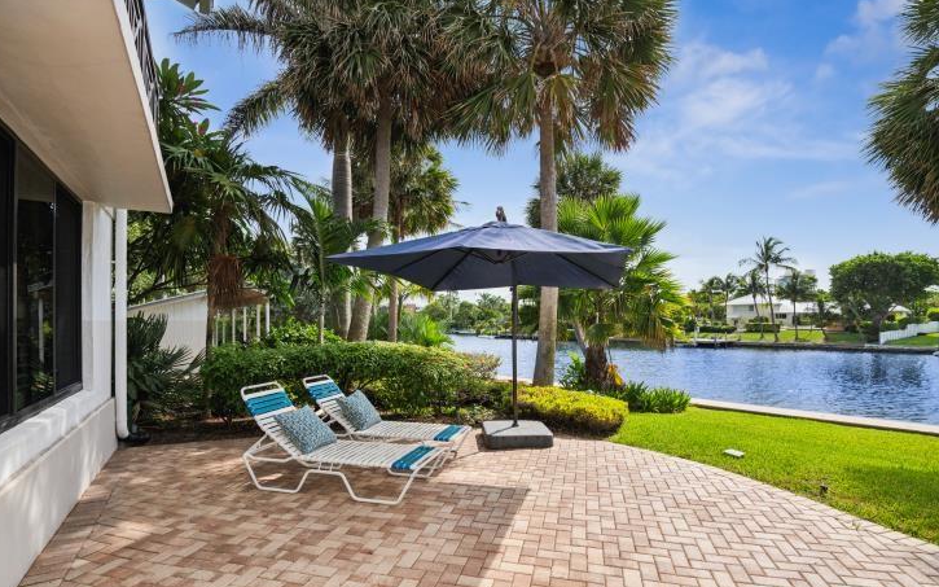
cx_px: 477
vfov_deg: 67.8
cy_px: 321
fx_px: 435
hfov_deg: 94.4
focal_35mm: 17
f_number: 8
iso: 250
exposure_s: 1/1250
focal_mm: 16
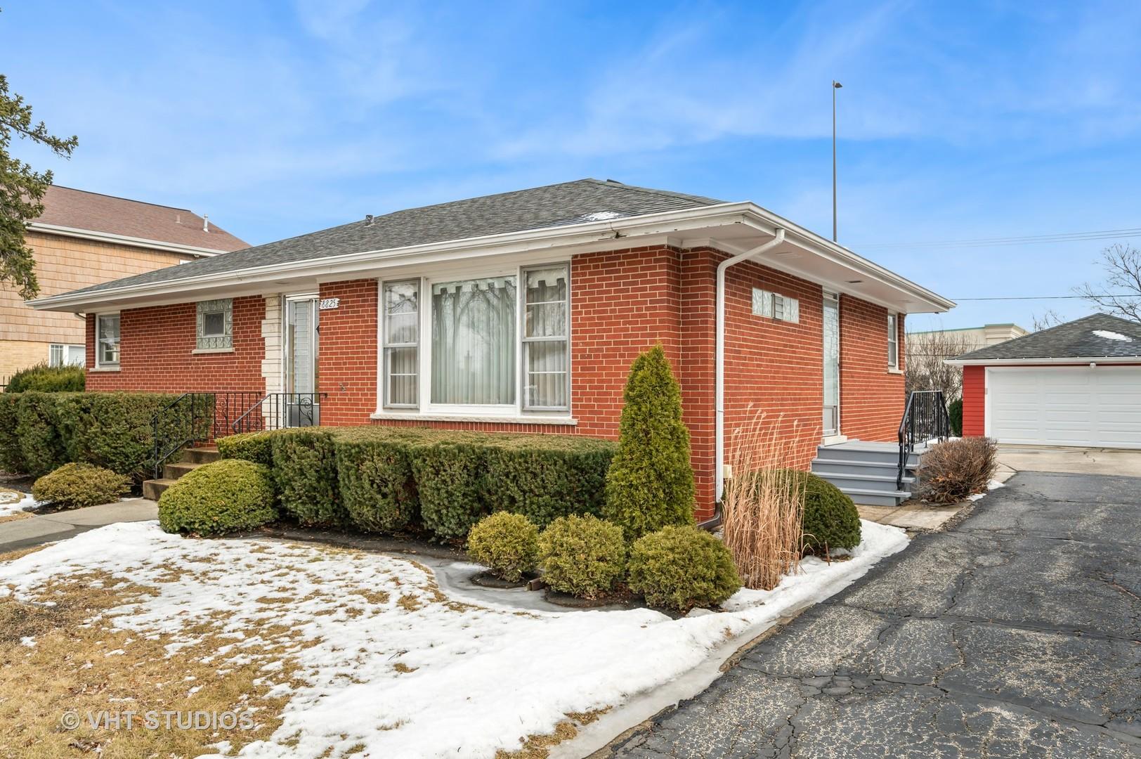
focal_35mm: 24
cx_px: 570
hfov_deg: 74.9
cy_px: 380
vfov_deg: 54.0
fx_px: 744
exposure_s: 1/125
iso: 200
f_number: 9.5
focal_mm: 23.5
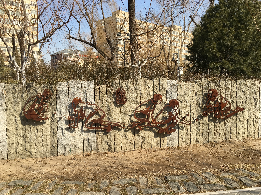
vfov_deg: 46.8
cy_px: 96
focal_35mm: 30
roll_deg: -0.3
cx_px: 126
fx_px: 226
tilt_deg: -2.3
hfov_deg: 60.0
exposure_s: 1/1099
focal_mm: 4.15
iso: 25
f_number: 2.2
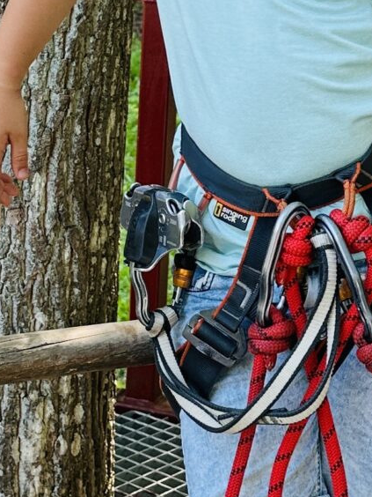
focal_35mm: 109
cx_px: 33
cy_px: 112
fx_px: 1562
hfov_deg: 13.5
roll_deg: -2.8
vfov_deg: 17.9
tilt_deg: -10.5
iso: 80
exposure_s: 1/121
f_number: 1.78
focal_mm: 6.86
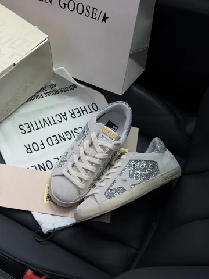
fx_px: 386
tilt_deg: -55.2
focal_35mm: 48
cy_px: 140
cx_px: 104
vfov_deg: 39.7
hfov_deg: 30.3
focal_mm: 6.76
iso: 64
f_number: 1.78
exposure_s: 1/102
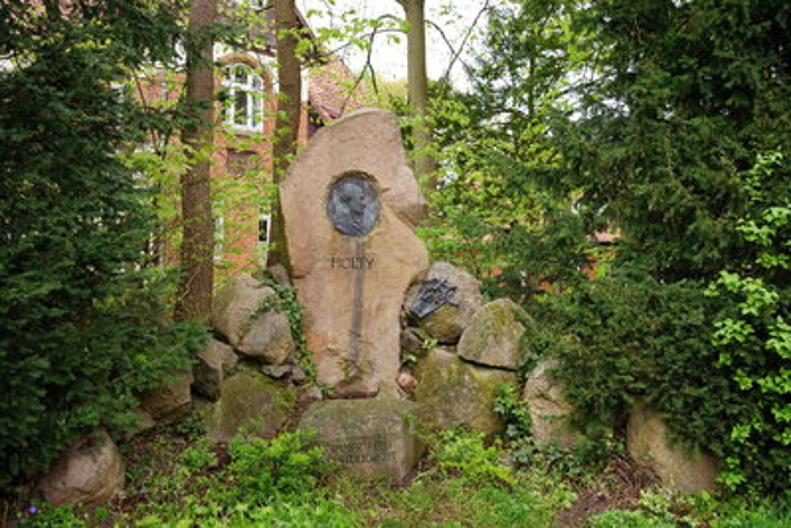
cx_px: 396
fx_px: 769
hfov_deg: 54.4
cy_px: 264
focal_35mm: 35
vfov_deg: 37.9
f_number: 5.6
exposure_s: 1/60
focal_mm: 35
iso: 100
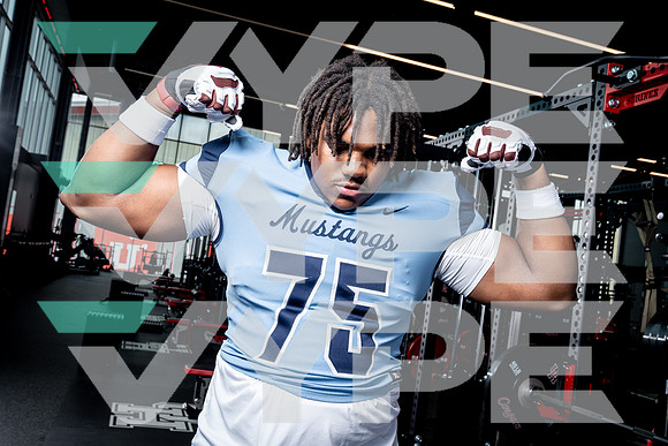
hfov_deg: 53.1
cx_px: 334
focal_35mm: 36
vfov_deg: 36.9
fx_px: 668
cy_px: 223
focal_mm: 36
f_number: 9
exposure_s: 1/250
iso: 640
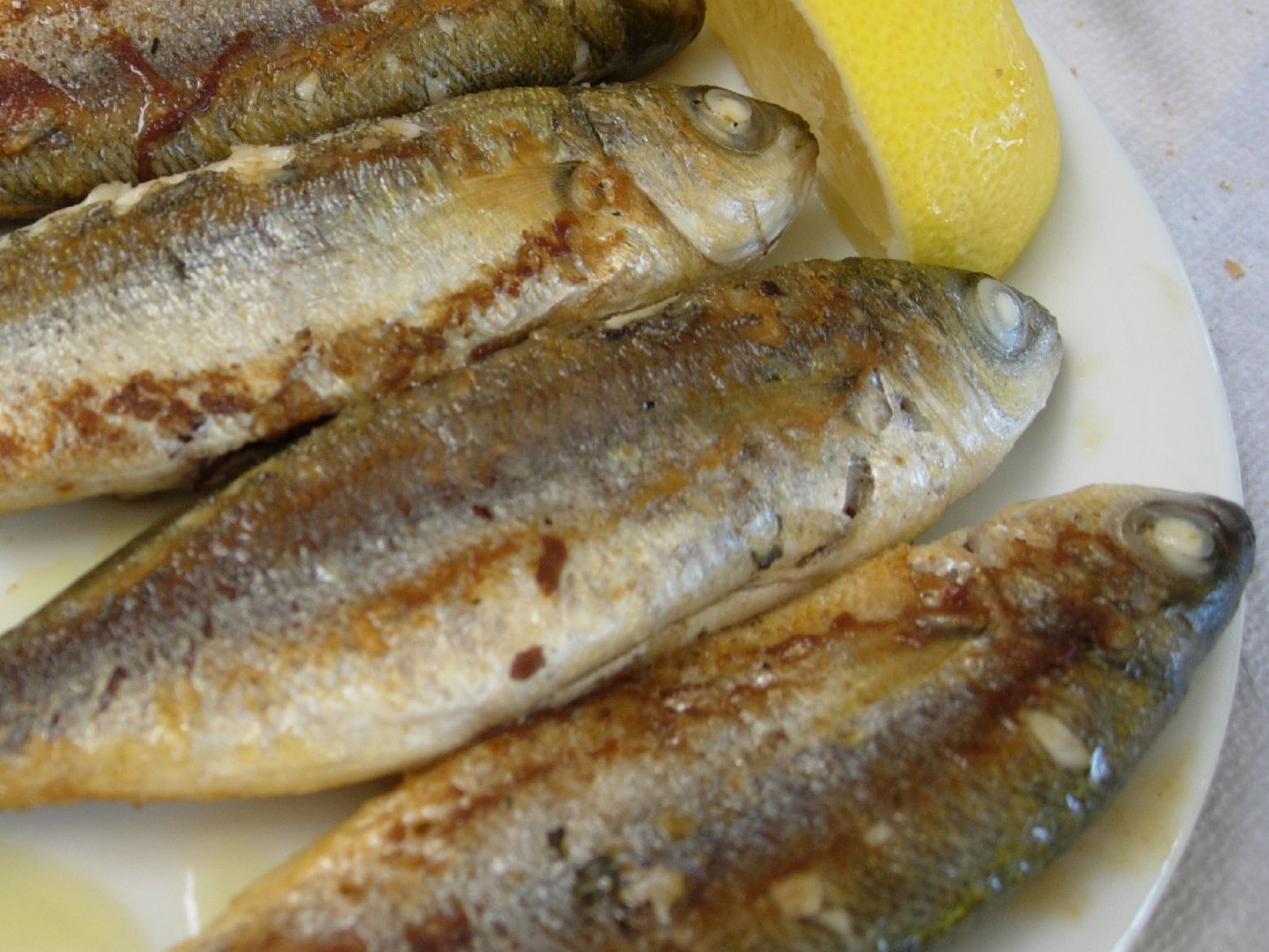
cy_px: 401
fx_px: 1980
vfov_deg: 27.0
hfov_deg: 35.1
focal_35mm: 54
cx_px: 381
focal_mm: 7.8
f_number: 2.8
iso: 64
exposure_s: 1/93.1
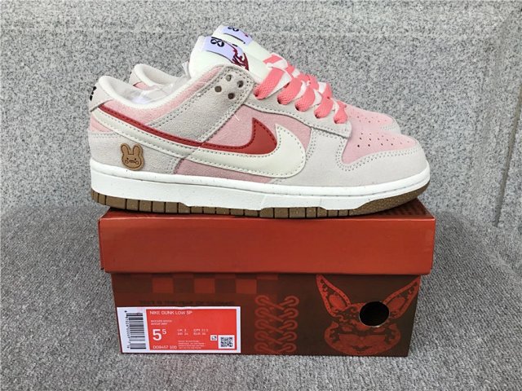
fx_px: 467
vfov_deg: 45.4
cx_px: 261
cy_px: 196
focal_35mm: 31
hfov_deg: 58.4
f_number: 2.4
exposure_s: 1/115
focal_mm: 3.3
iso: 25
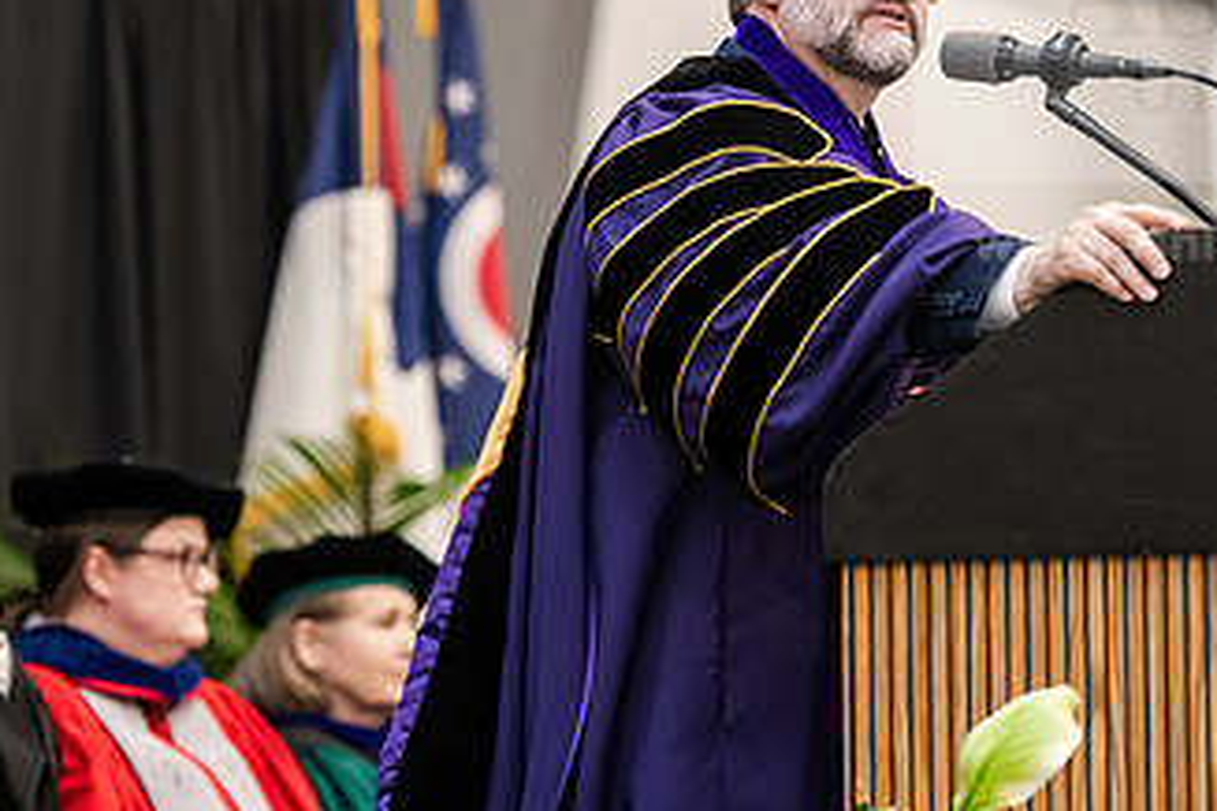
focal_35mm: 248
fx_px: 8383
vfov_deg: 5.5
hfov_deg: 8.3
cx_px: 804
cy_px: 322
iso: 4000
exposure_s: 1/200
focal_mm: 140
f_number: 3.2
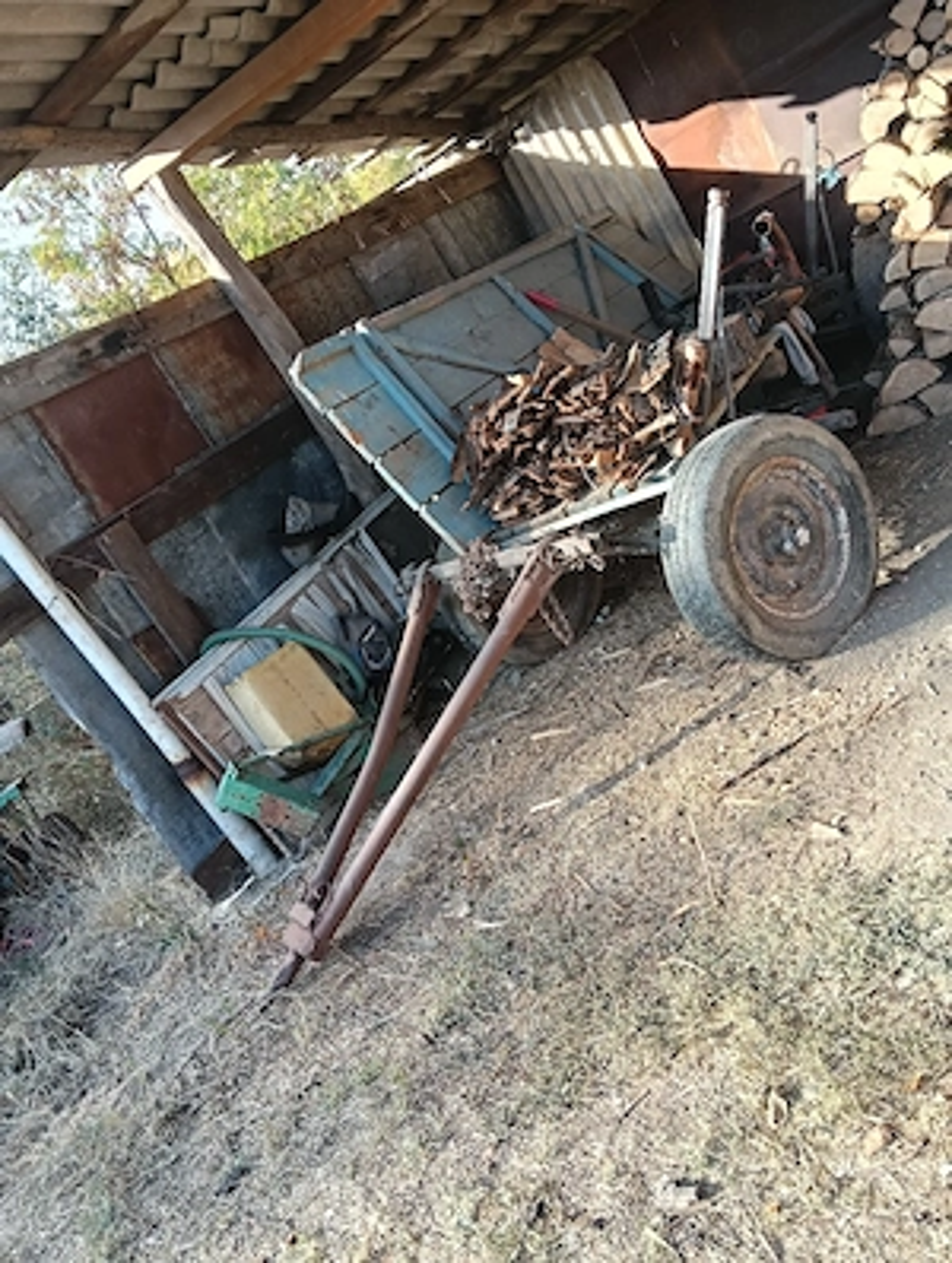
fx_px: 987
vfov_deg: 65.2
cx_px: 476
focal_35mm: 27
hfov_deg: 51.5
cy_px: 632
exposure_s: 1/101
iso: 64
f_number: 1.8
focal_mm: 3.98
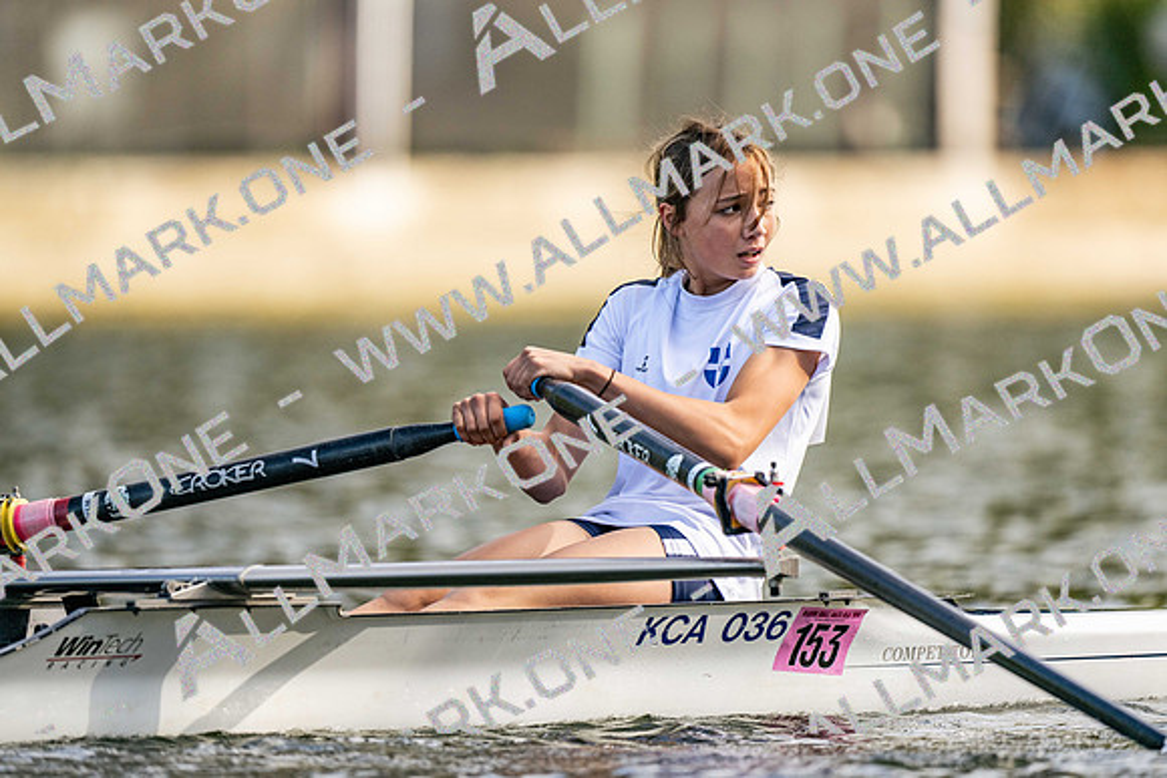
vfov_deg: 2.3
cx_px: 584
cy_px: 389
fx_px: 19454
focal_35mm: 600
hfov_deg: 3.4
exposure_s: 1/2500
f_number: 4
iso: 500
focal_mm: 600
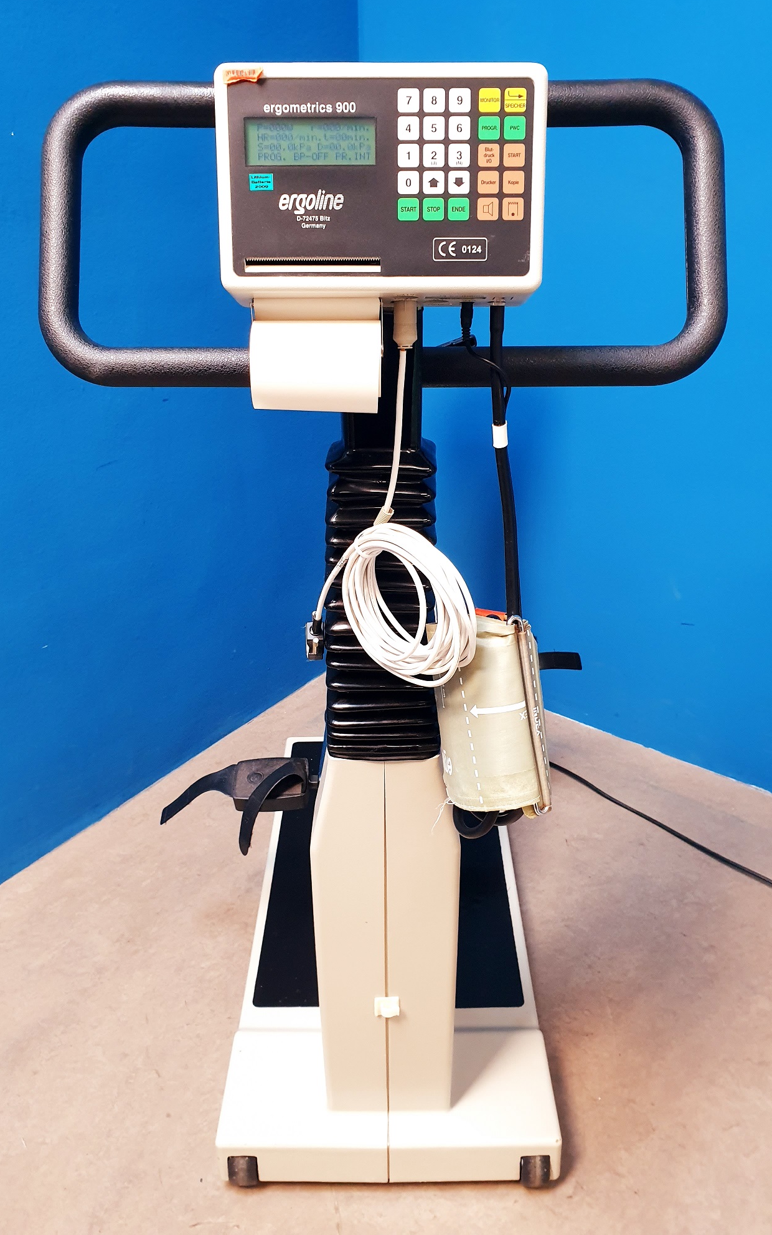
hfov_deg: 44.5
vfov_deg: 66.5
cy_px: 608
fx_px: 943
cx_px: 389
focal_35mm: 28
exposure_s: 1/50
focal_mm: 4.3
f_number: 2.4
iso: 320
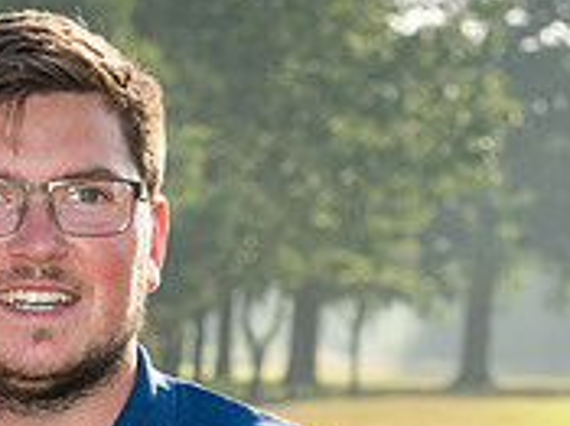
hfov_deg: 5.1
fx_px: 6302
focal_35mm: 383
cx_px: -200
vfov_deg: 3.9
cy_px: 641
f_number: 9
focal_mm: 95
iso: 100
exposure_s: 1/200
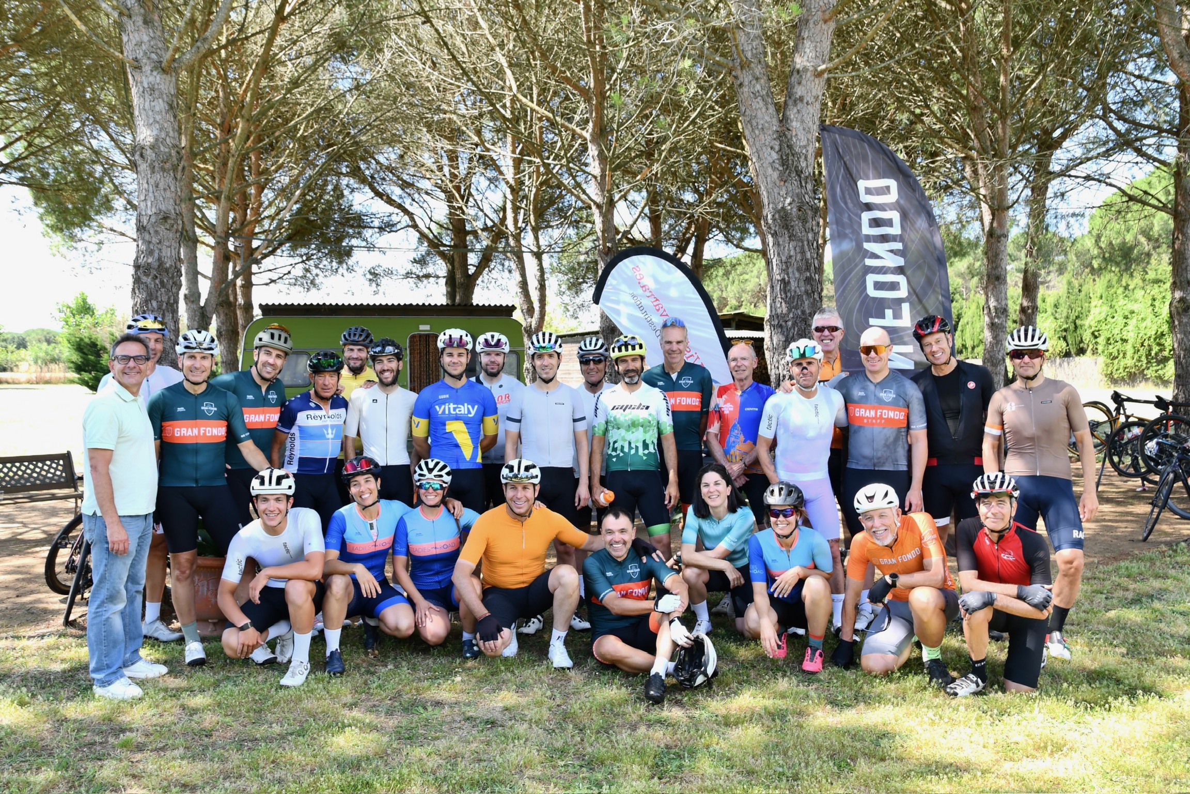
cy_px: 397
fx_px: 925
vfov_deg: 46.4
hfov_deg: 65.5
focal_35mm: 28
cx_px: 595
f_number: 4.5
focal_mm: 19
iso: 50
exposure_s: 1/40
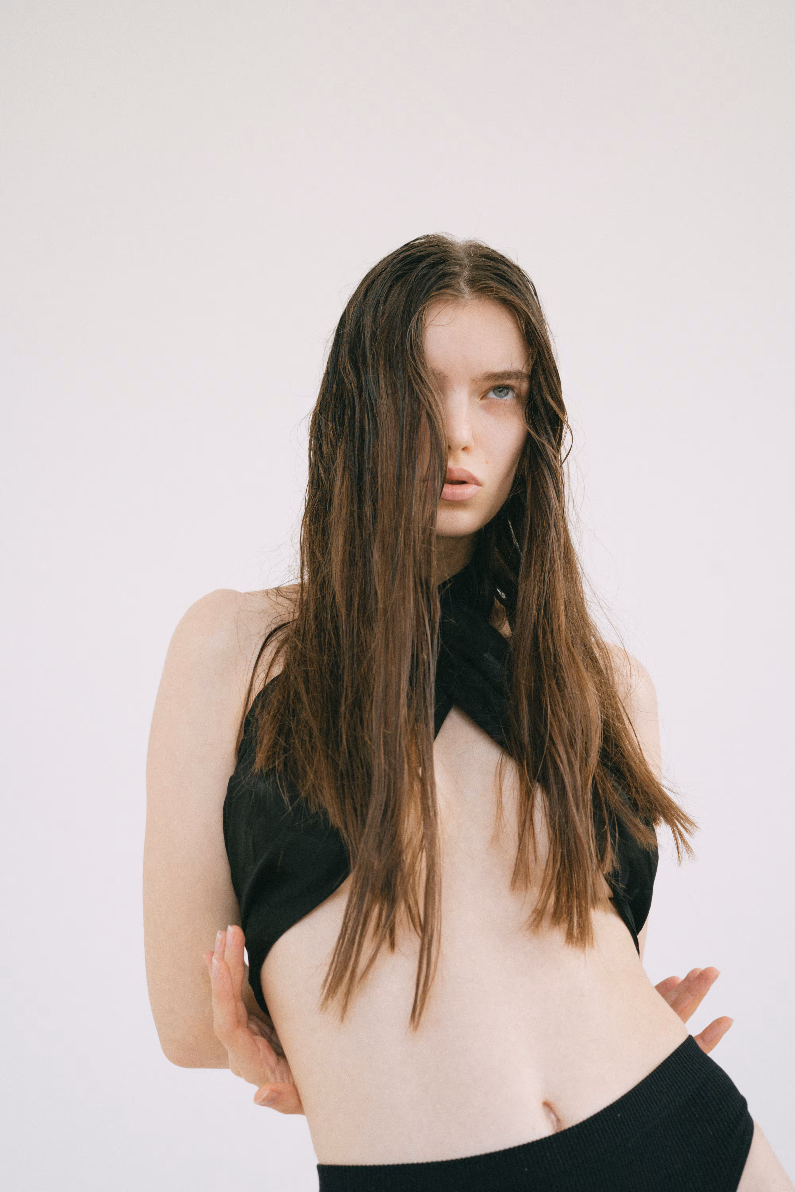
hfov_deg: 27.0
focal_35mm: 50
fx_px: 1656
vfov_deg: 39.6
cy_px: 596
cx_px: 398
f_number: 5.6
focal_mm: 50
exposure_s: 1/250
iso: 800
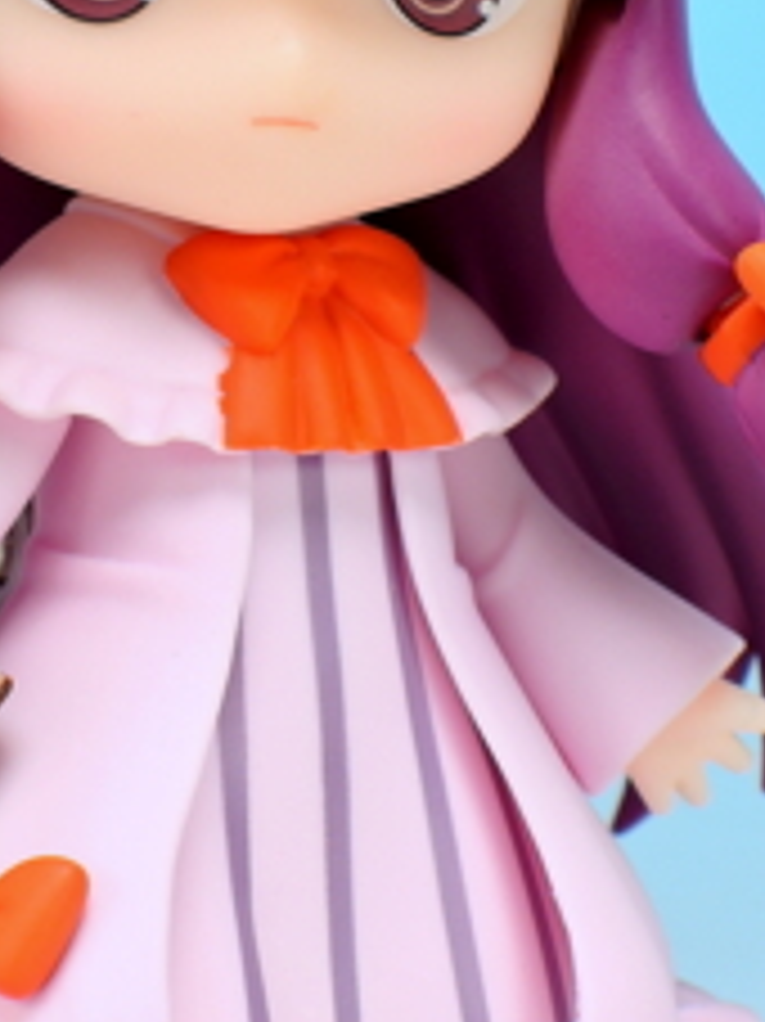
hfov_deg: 5.6
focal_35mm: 264
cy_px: 212
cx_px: 191
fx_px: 7786
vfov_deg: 7.5
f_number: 7.1
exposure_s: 1/1.6
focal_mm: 25.5
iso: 80
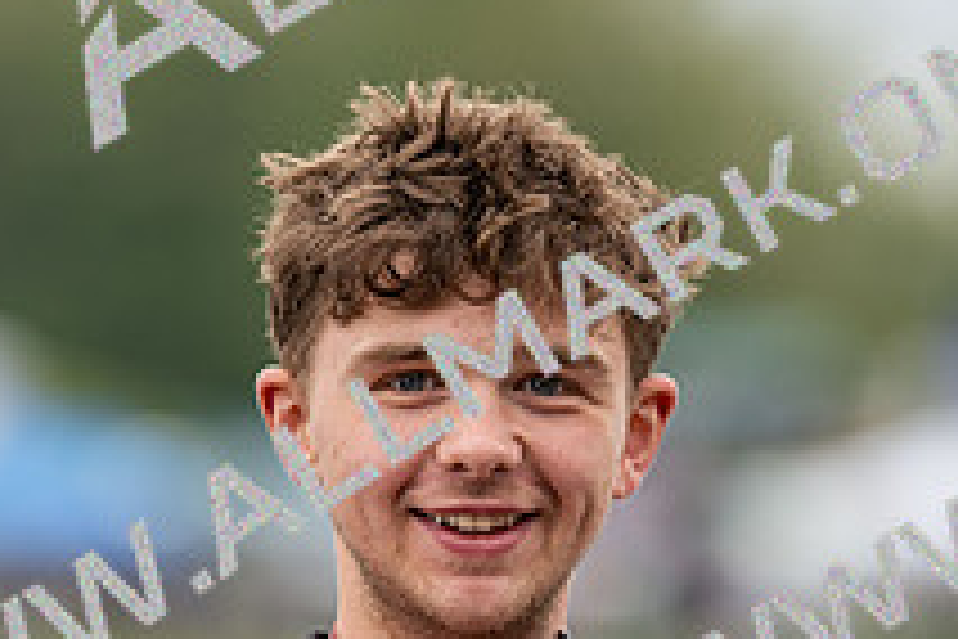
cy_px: 808
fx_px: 9766
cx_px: 324
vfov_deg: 3.7
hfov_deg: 5.6
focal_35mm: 367
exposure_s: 1/1000
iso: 72
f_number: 1.8
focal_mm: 135
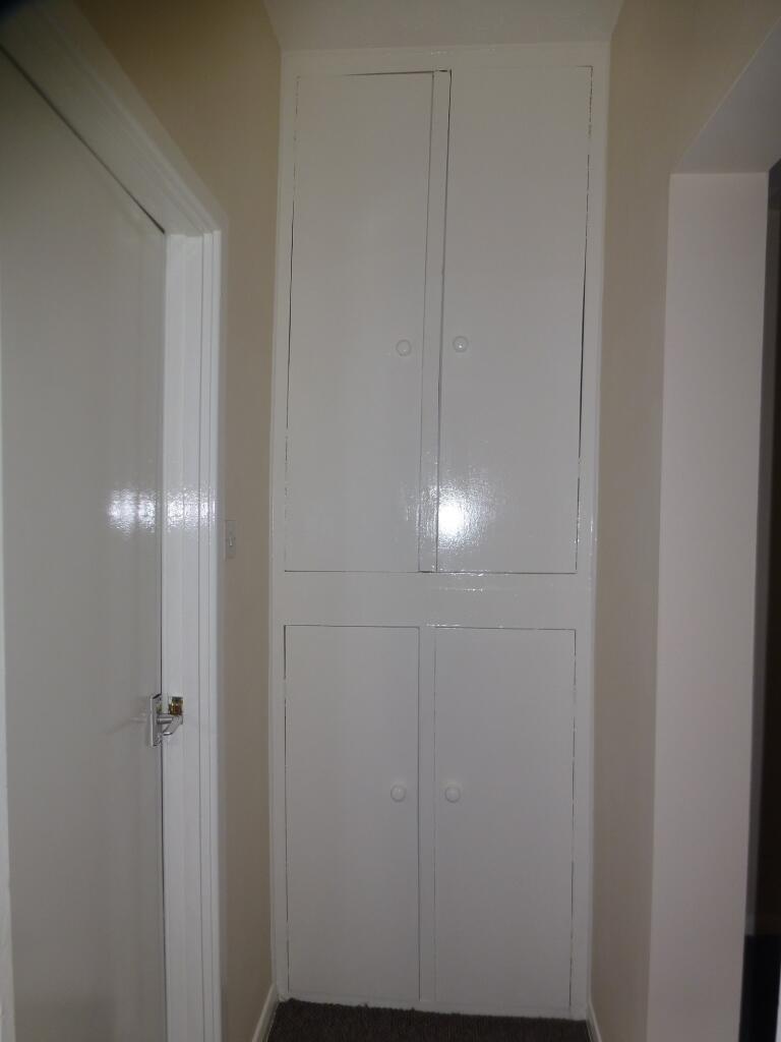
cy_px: 521
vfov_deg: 71.6
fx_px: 722
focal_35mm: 24
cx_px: 390
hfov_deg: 56.8
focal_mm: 4.3
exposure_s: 1/60
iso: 100
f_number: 3.3
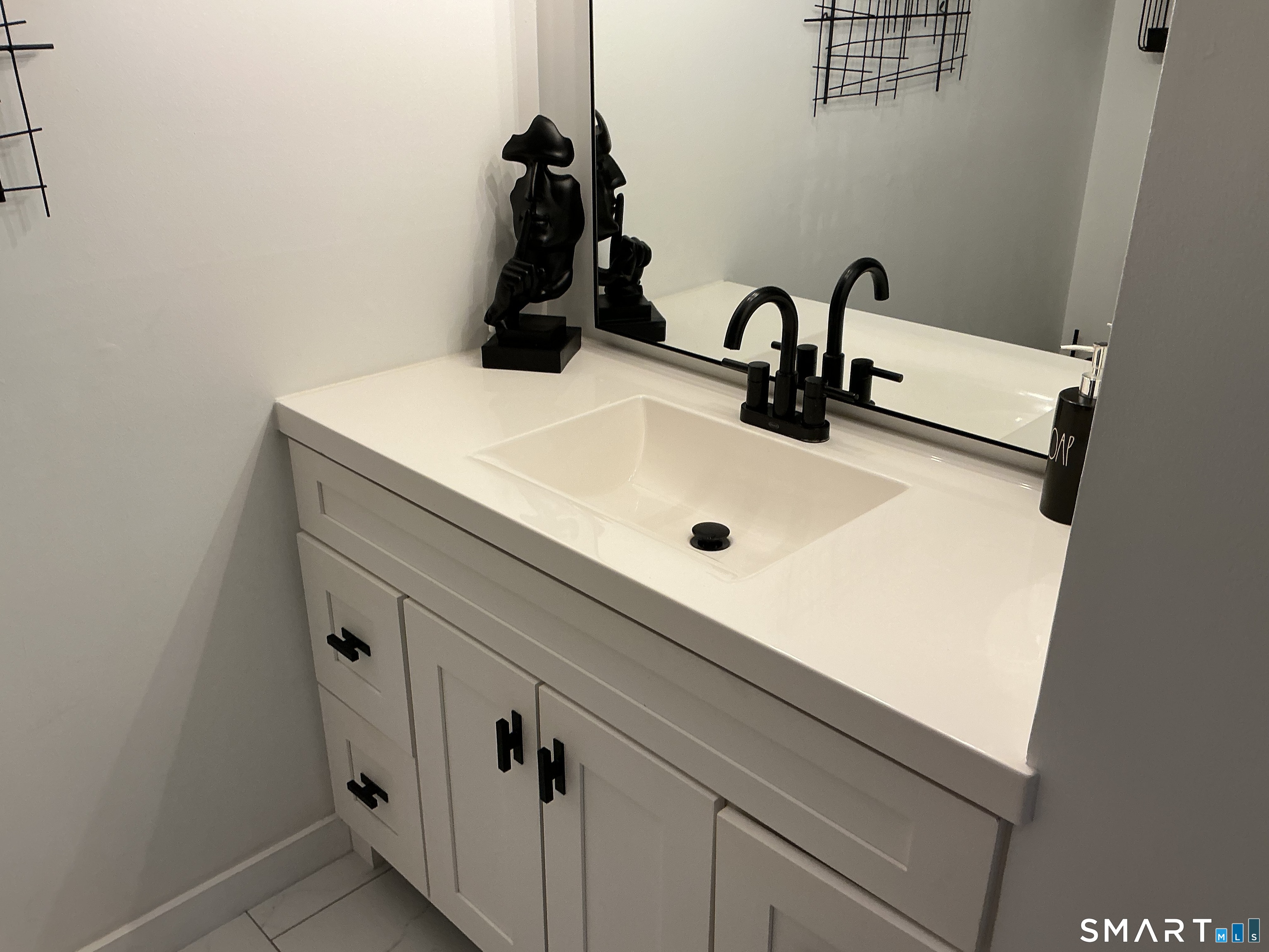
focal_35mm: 29
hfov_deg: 61.7
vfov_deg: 48.2
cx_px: 634
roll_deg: -0.4
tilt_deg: -23.6
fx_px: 1063
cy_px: 476
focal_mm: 3
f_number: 1.8
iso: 50
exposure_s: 1/60
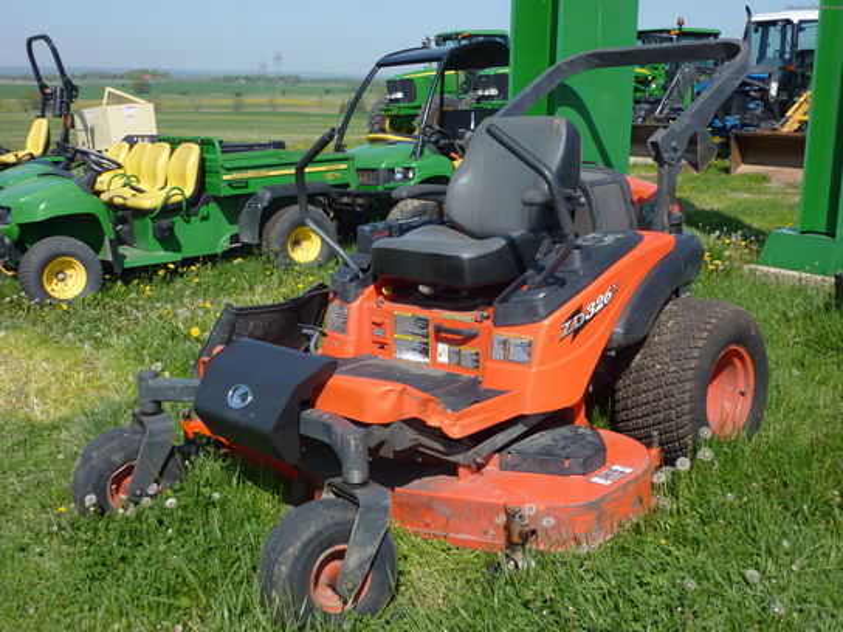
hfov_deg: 44.8
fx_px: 1023
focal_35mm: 42
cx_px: 422
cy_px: 316
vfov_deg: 34.3
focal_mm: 6.9
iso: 80
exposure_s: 1/800
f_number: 3.7
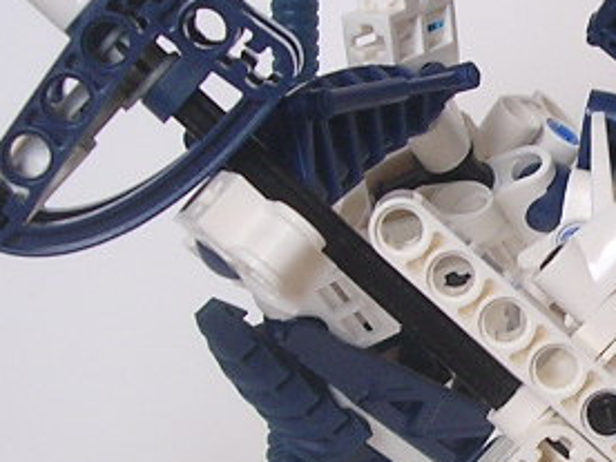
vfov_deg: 10.5
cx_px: 636
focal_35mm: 141
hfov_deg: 13.8
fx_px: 2509
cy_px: 348
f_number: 2.8
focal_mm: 5.8
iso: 100
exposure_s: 1/33
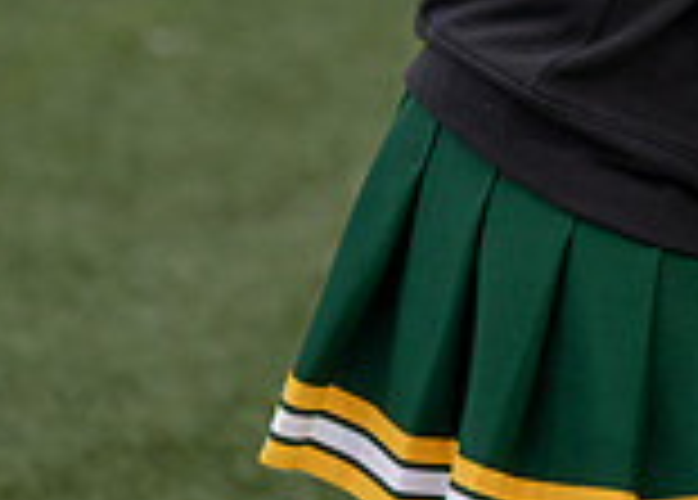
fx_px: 9345
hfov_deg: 4.2
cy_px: -434
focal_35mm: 471
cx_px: 1121
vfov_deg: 3.0
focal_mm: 105
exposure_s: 1/800
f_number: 2.8
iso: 500
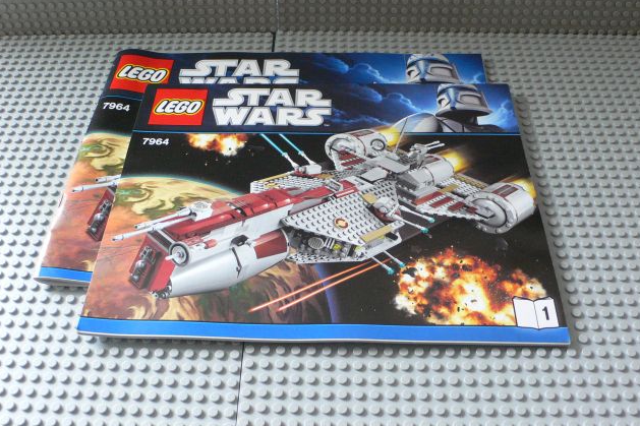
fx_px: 640
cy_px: 206
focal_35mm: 36
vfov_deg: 36.9
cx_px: 318
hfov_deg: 53.1
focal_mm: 6.3
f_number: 2.8
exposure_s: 1/30
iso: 200
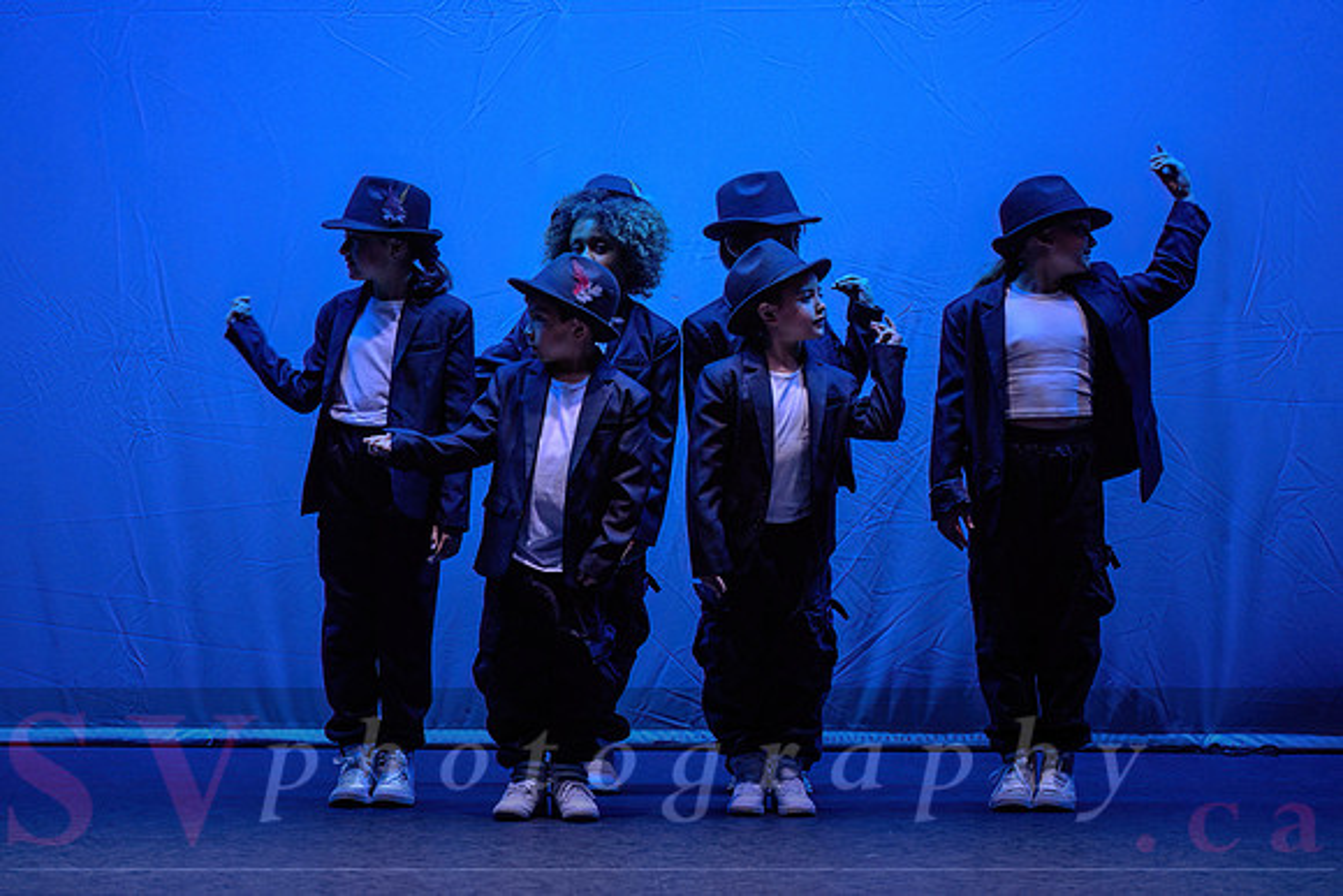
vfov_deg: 5.3
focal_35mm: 258
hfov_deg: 8.0
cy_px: 405
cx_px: 621
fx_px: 9637
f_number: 2.8
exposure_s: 1/250
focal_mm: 200
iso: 1250
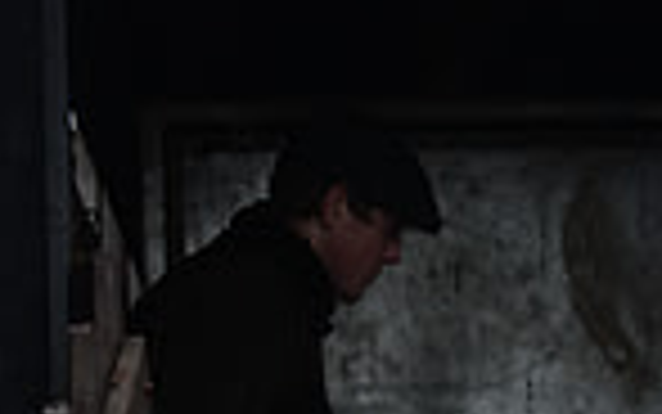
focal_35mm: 301
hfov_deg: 6.9
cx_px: 856
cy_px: 1220
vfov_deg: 4.2
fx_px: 5433
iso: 1600
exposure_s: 1/800
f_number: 2.8
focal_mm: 75
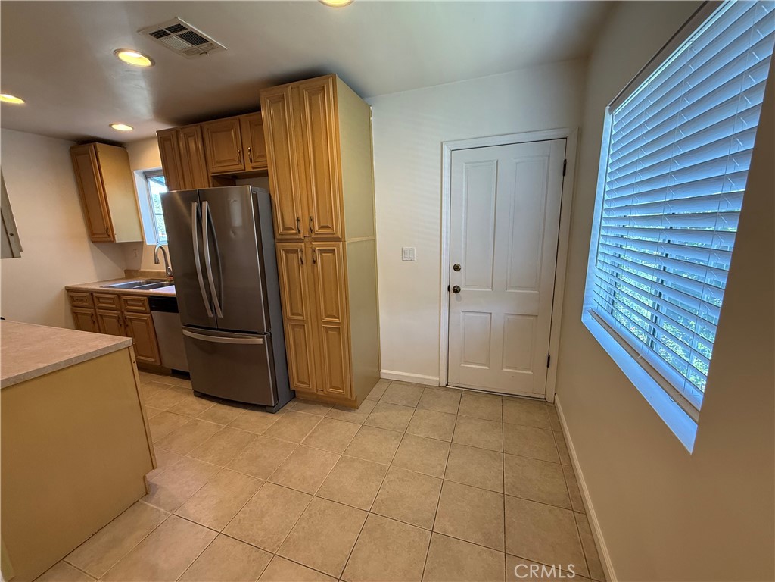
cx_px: 388
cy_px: 291
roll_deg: +1.6
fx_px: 313
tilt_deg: -11.9
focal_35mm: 14
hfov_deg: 102.1
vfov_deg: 85.7
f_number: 2.2
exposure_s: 1/120
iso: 250
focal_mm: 2.22
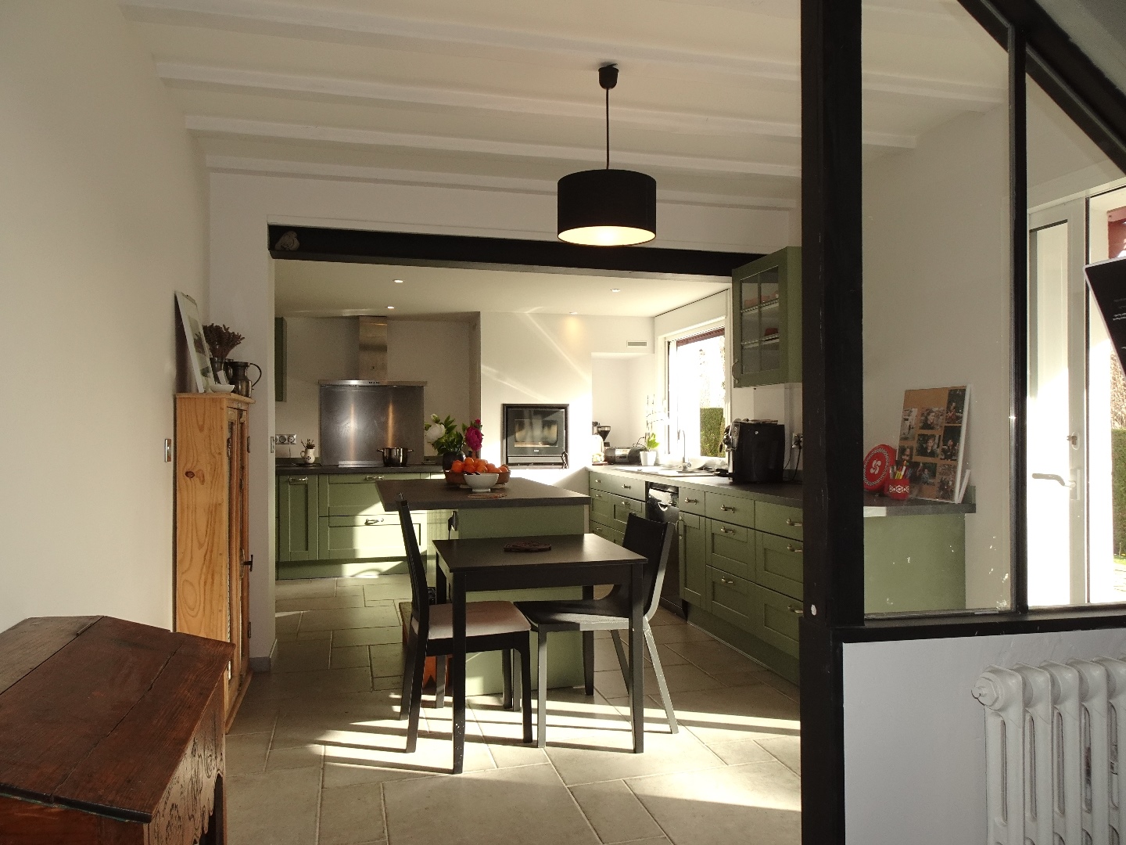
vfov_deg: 56.8
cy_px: 422
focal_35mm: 24
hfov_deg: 71.6
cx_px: 563
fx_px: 781
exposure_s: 1/125
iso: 80
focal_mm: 4.25
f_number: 3.5
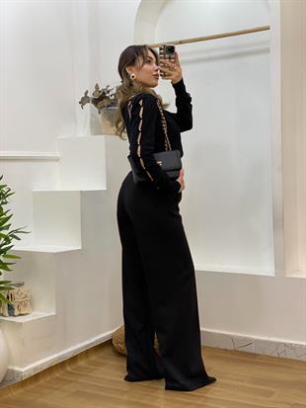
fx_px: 613
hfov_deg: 28.0
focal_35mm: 52
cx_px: 153
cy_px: 204
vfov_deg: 36.8
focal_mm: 6
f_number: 2
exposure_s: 1/100
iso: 100
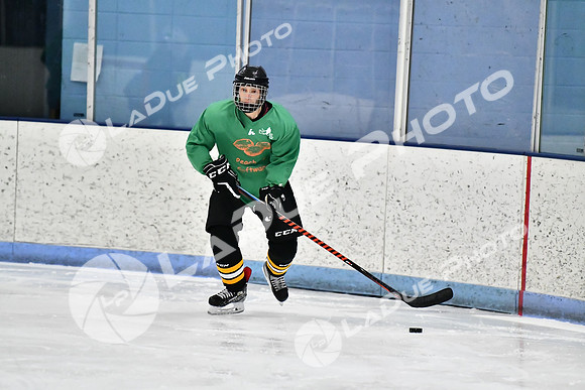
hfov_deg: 6.9
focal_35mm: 300
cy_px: 195
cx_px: 292
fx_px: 4876
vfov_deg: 4.6
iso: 6400
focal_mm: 200
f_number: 2.8
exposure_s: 1/1600
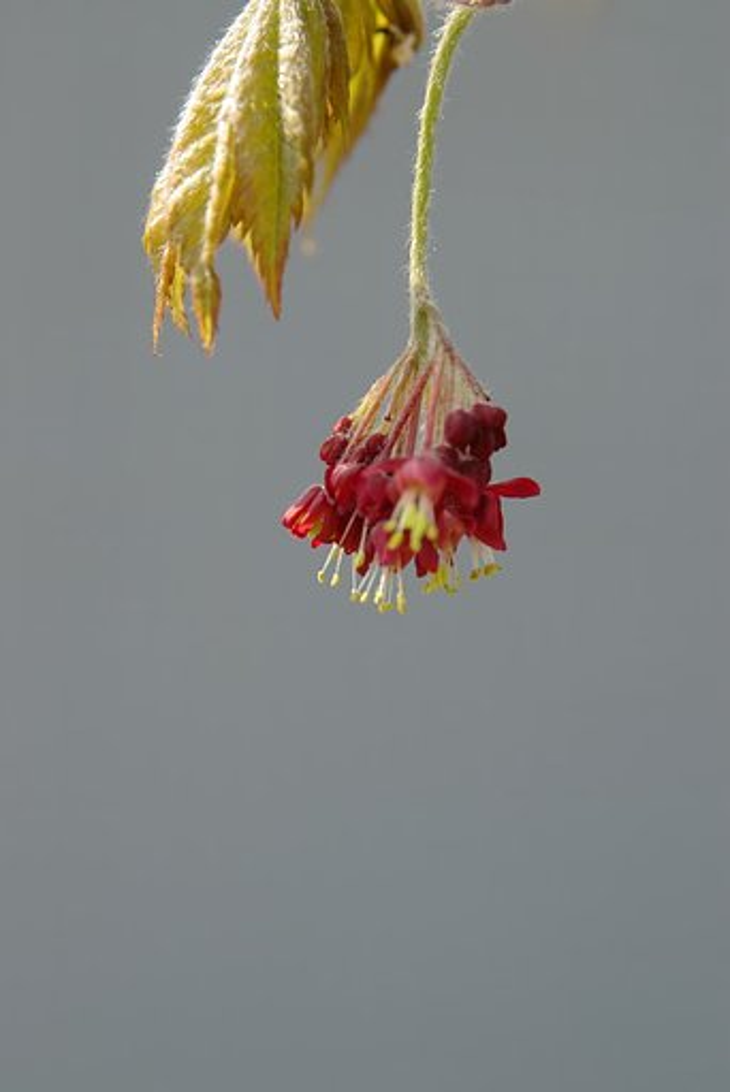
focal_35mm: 112
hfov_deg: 12.2
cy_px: 546
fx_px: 3417
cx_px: 365
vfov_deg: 18.2
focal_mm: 75
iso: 200
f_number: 6.3
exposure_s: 1/320
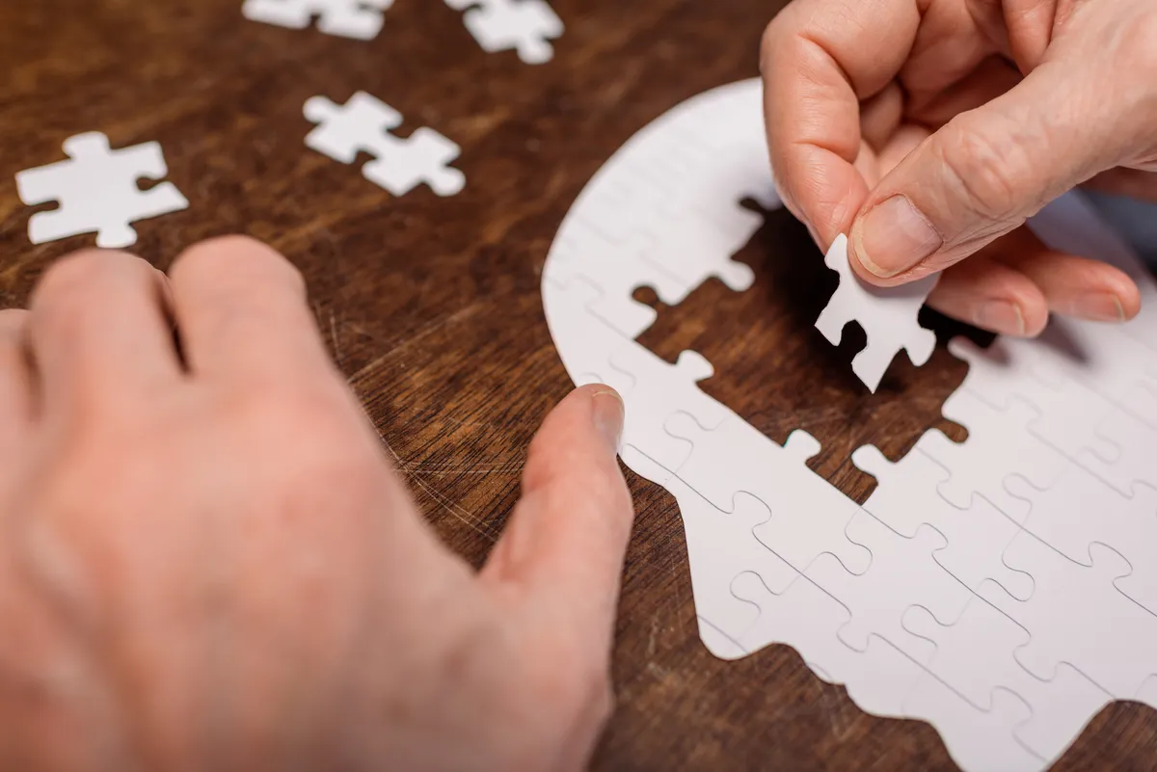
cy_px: 386
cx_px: 578
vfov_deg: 37.9
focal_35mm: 35
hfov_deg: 54.4
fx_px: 1125
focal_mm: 35
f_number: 2.8
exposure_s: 1/200
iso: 100
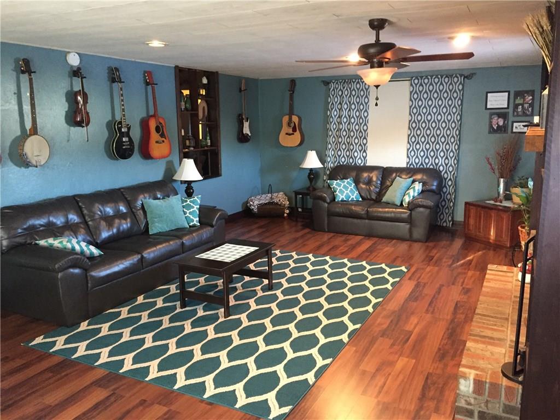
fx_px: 469
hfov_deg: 61.7
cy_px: 210
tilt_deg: -10.2
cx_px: 280
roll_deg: +0.1
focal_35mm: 29
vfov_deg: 48.2
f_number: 2.2
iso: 250
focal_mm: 4.15
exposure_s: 1/15
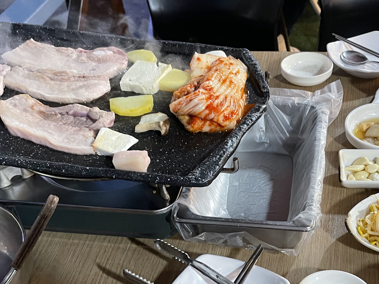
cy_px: 214
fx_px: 537
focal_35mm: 49
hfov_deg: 38.4
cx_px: 260
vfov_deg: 29.2
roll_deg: +3.1
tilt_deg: -43.2
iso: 400
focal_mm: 5.1
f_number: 1.6
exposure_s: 1/60
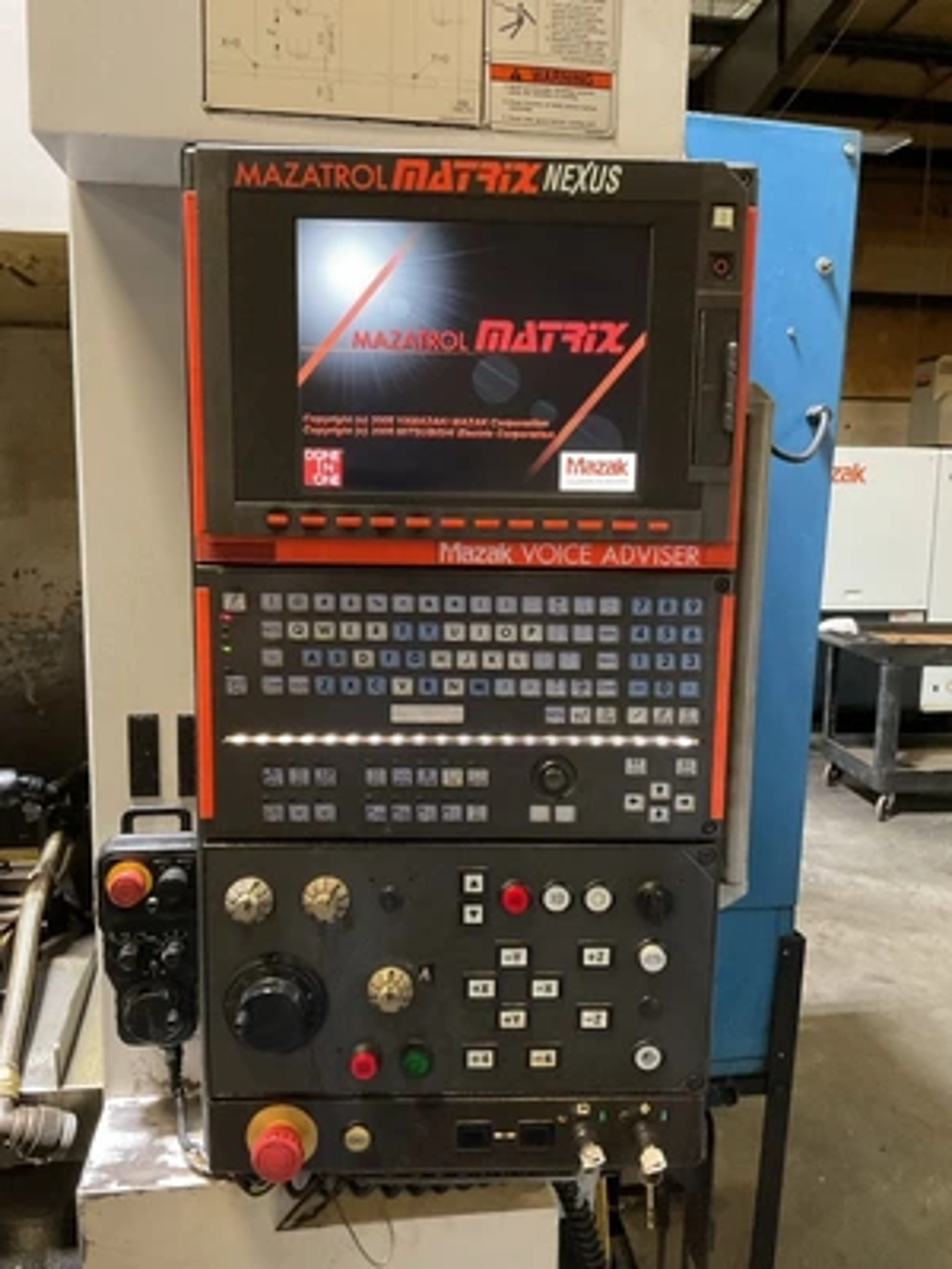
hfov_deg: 48.2
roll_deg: -2.9
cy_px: 634
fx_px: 1063
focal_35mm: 29
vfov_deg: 61.7
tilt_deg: -8.6
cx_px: 476
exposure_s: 1/30
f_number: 1.8
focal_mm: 3
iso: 500
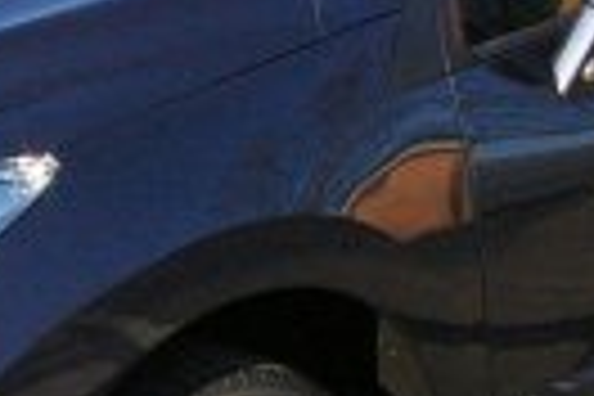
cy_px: 18
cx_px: 4
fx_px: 2871
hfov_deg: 11.7
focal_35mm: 174
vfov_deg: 7.9
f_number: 9.5
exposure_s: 1/1000
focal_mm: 24
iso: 1600
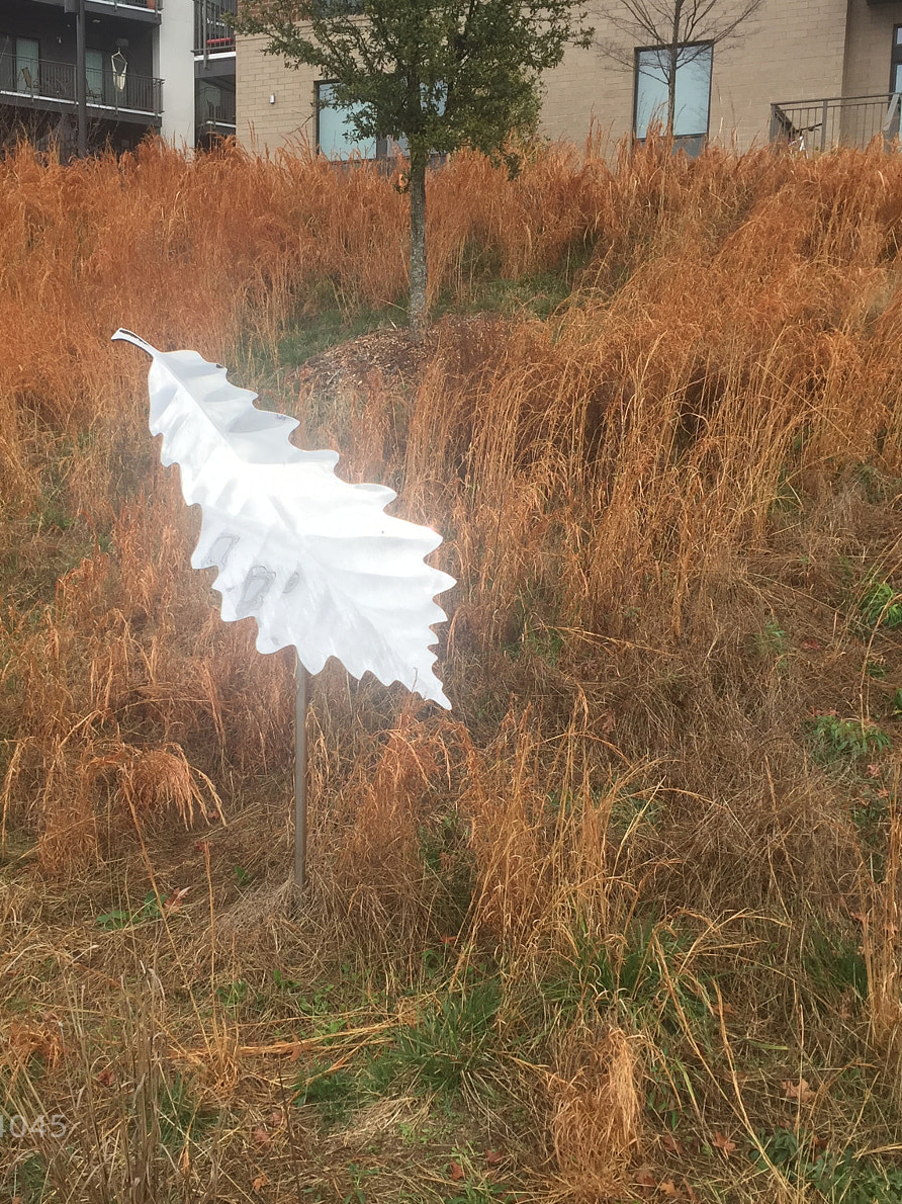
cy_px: 599
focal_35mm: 39
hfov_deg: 36.6
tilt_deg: -6.6
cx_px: 347
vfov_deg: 47.9
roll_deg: -1.2
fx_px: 1355
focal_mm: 4.15
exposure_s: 1/581
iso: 32
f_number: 2.2
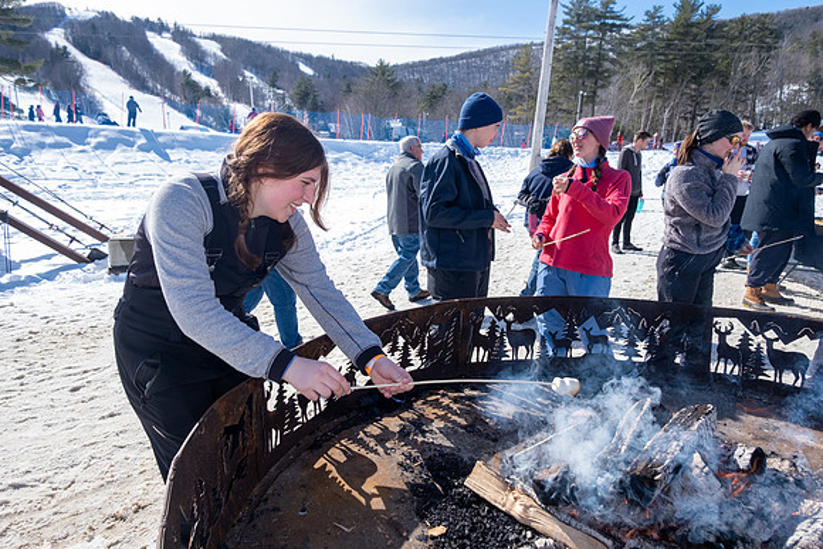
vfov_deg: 53.2
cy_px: 274
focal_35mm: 24
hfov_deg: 73.7
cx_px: 412
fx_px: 549
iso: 320
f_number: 5
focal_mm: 16
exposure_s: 1/1000
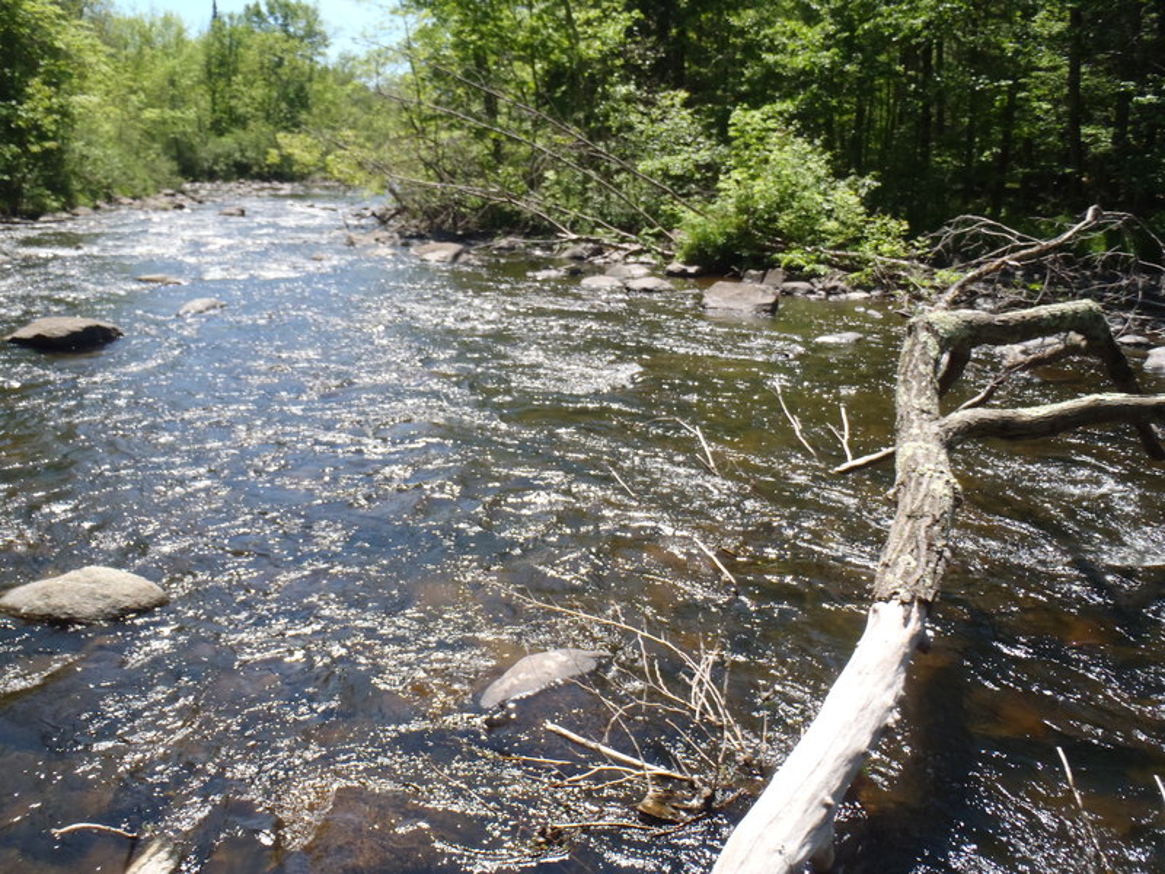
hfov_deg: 63.4
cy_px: 437
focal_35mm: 28
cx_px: 582
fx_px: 942
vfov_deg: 49.7
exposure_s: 1/60
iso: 125
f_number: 10
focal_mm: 5
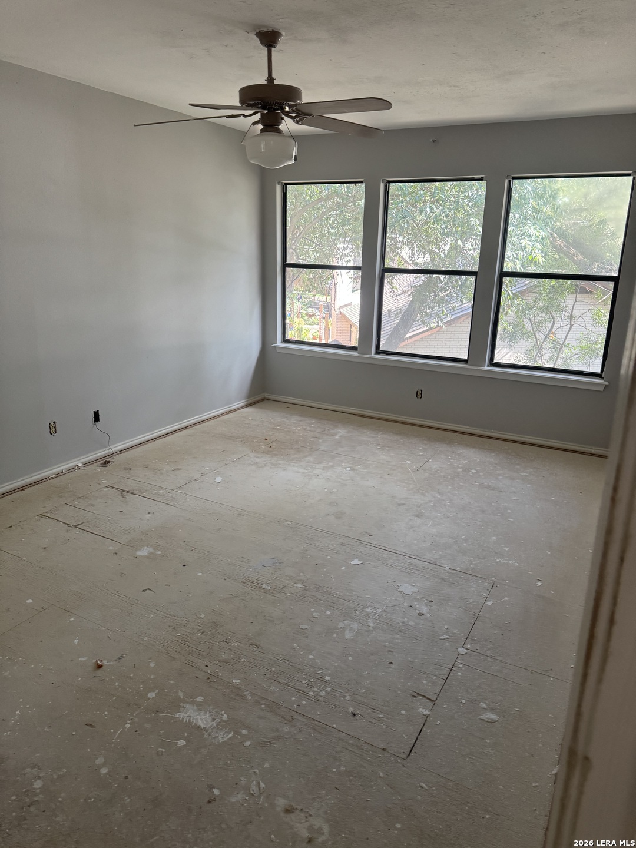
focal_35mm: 24
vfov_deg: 71.6
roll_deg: -1.5
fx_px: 588
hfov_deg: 56.8
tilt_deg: -14.1
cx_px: 318
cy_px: 424
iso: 200
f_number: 1.78
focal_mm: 6.76
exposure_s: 1/116
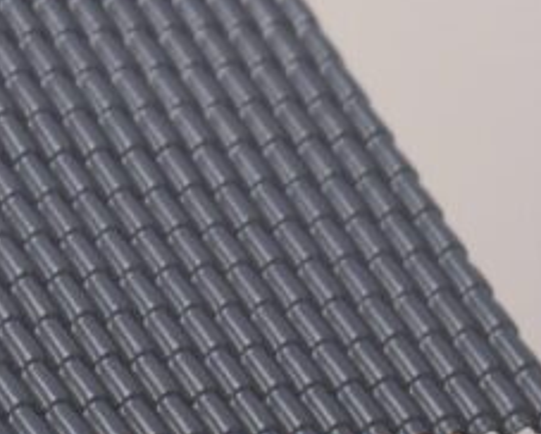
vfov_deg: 4.4
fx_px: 5595
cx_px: -515
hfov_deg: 5.4
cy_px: 368
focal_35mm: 349
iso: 100
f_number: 8
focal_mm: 55
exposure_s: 1/200
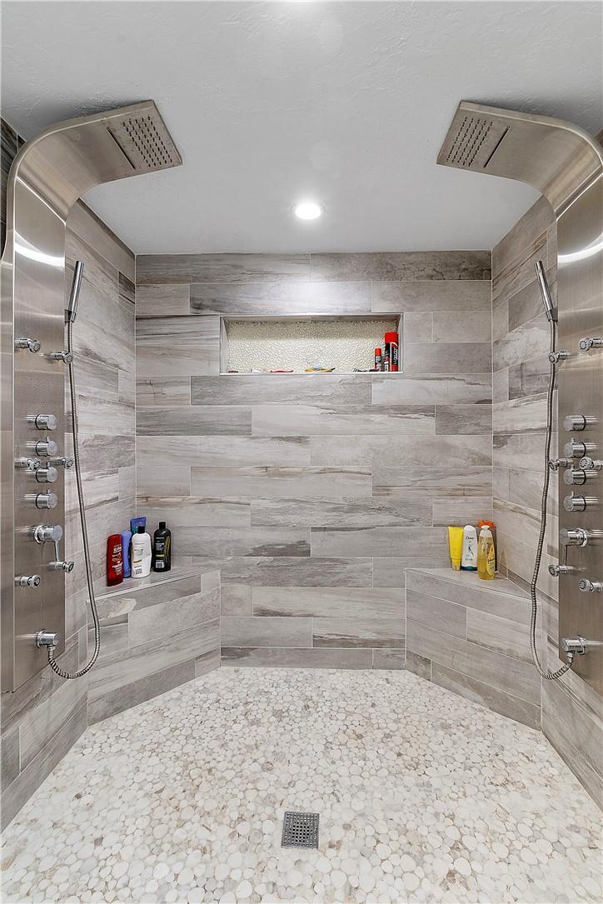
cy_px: 452
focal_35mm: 15
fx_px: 377
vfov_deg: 100.4
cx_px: 302
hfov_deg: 77.4
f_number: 11
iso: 160
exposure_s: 1/2.5
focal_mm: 10
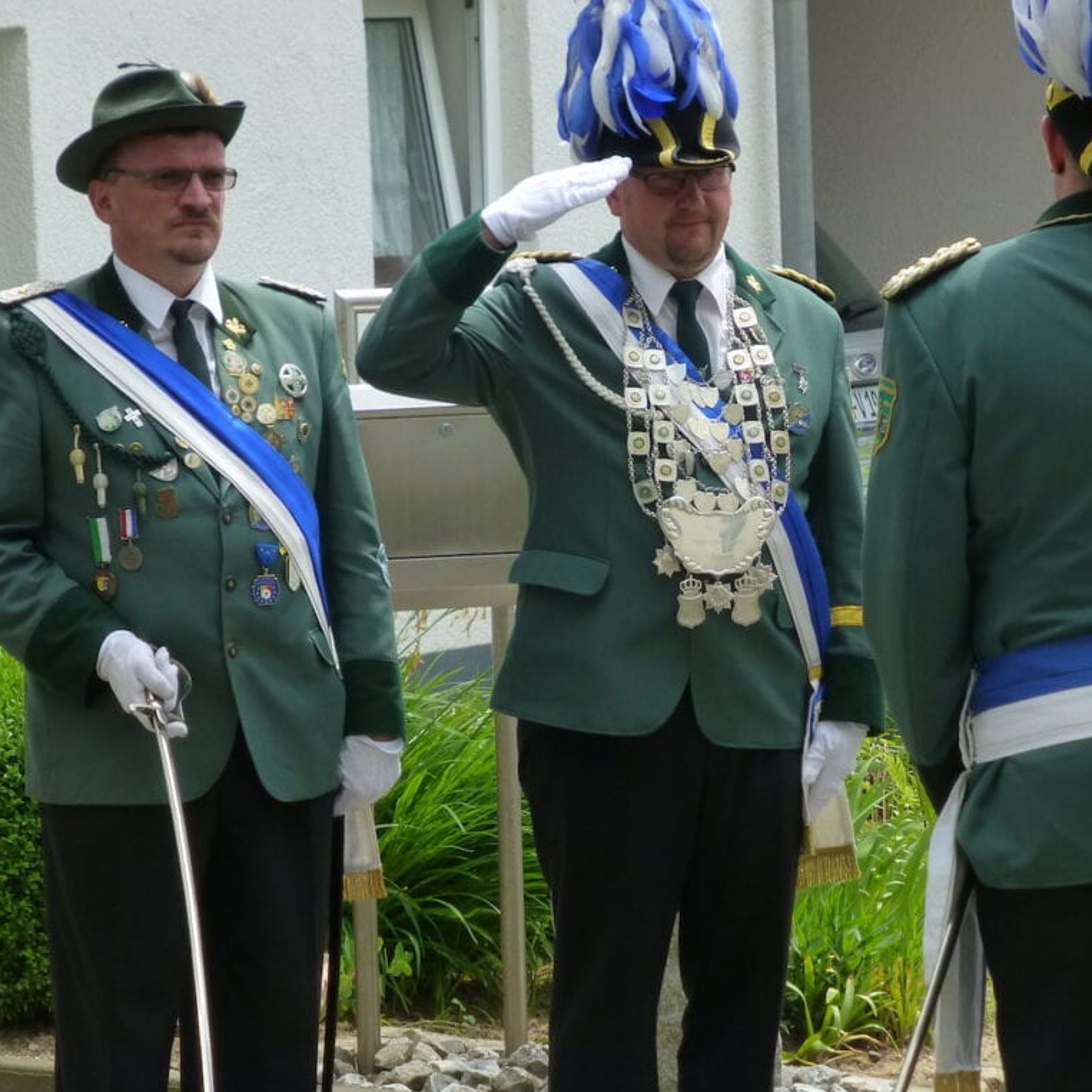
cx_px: 501
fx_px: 8173
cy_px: 545
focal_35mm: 229
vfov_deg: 7.6
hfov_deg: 7.6
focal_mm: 31.3
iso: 160
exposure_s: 1/250
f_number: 5.4
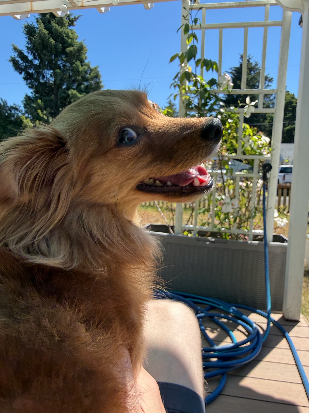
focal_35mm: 24
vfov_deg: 71.6
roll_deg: -1.2
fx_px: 286
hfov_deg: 56.8
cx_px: 154
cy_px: 206
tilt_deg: -0.6
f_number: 2.2
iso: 64
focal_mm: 2.22
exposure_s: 1/646
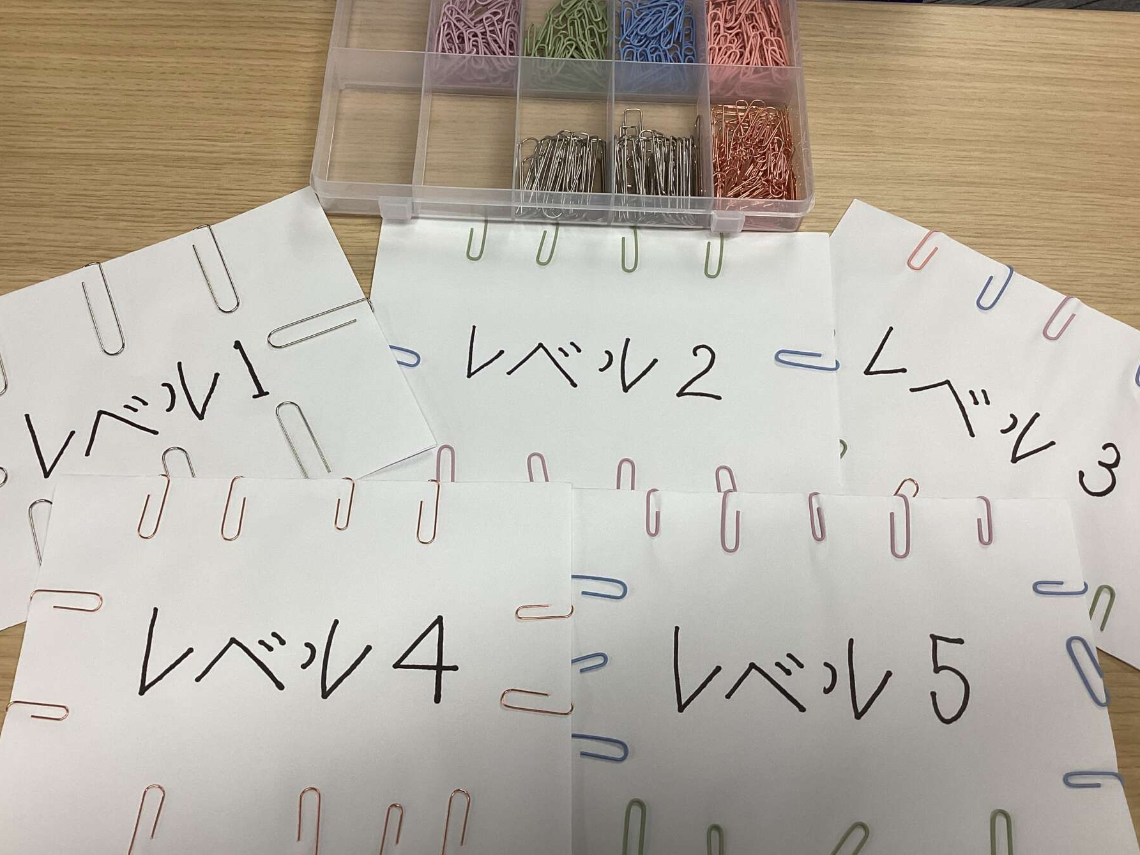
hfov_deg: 55.3
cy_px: 401
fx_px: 1087
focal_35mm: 33
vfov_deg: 42.9
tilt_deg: -62.7
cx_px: 543
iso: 64
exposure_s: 1/100
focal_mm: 3.3
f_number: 2.4
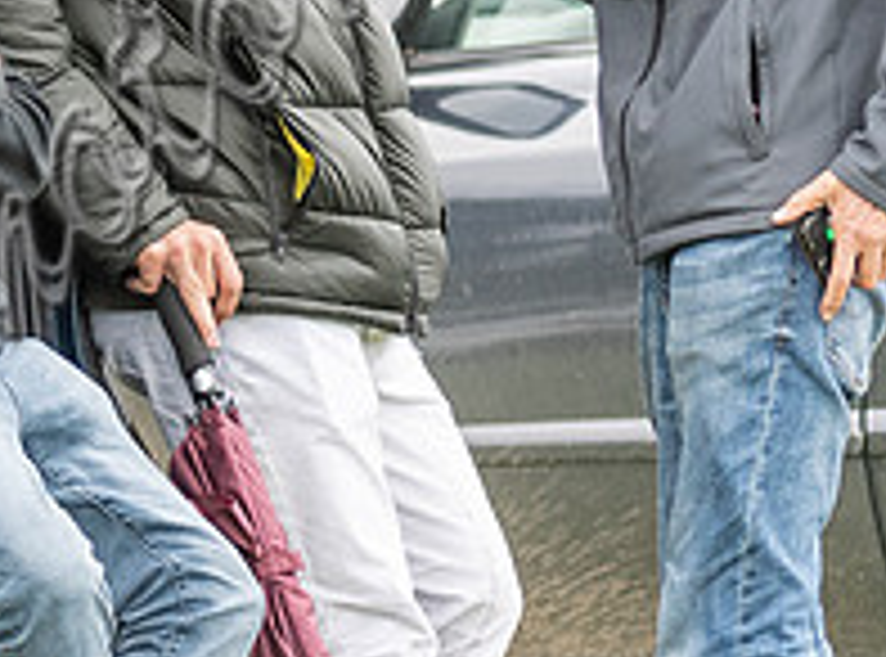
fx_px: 47889
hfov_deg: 1.1
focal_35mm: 1879
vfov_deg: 0.8
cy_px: 296
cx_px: -212
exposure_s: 1/1000
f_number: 2.8
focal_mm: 300
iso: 320
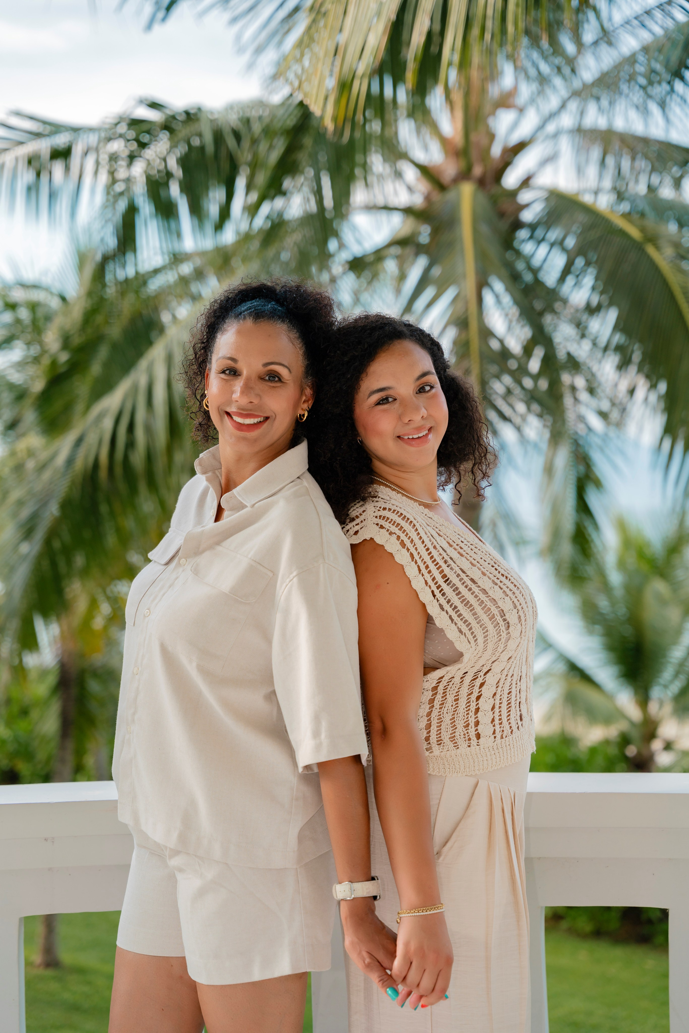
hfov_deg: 20.8
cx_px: 344
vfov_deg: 30.8
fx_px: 1877
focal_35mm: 65
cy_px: 516
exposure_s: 1/400
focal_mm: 65.4
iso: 200
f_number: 2.8
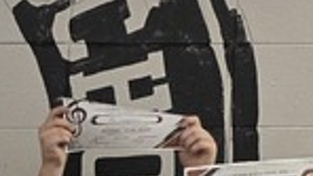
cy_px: 429
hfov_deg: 11.1
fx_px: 1443
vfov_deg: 6.6
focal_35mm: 174
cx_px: -330
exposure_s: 1/120
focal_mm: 6.3
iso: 500
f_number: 1.7
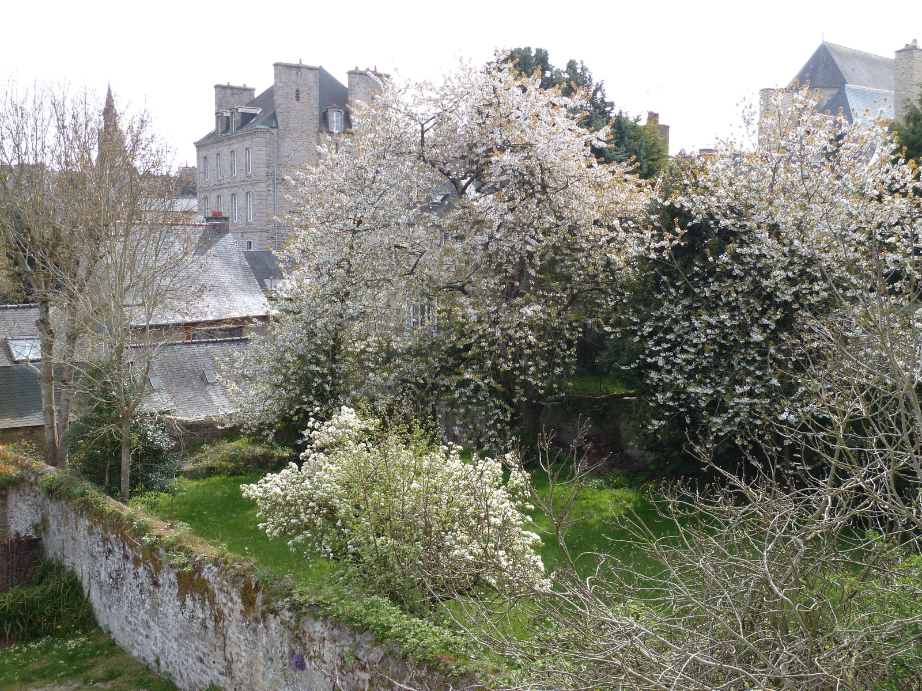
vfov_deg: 36.0
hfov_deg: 46.8
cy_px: 346
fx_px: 1065
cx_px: 461
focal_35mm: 40
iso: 80
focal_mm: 6.5
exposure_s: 1/200
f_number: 4
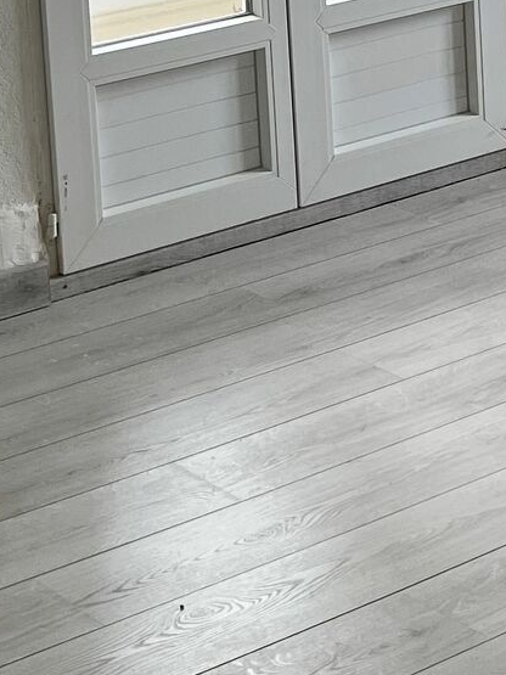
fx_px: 2340
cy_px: -199
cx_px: 791
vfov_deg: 15.6
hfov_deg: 11.7
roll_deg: +2.0
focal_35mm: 120
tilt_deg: -8.5
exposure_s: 1/133
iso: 64
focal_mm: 5.7
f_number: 1.5
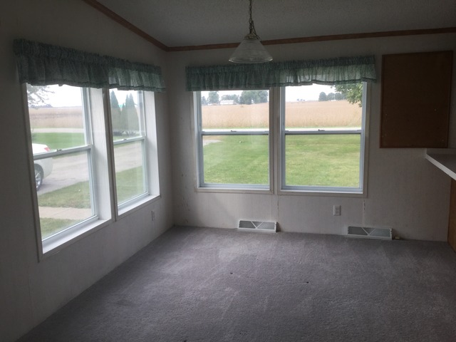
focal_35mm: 31
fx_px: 408
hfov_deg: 58.4
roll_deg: +0.8
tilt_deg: -7.9
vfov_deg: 45.4
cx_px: 228
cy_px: 171
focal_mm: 3.3
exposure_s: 1/120
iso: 32
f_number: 2.4
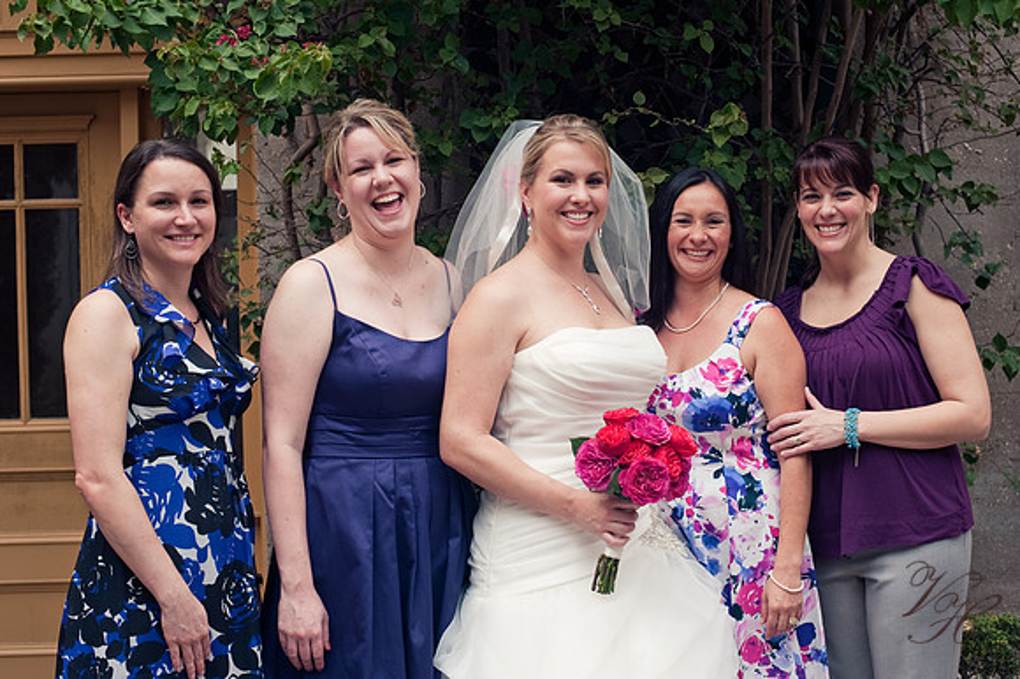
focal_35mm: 50
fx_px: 1416
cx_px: 510
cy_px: 340
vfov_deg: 27.0
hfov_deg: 39.6
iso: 400
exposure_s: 1/250
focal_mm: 50
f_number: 6.3
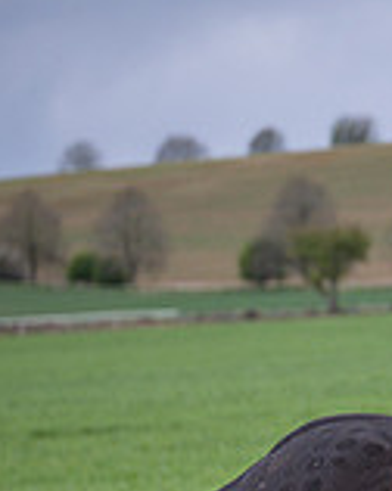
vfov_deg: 6.3
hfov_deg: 5.0
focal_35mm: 307
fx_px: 4461
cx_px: 697
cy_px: 552
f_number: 3.2
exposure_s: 1/1600
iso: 400
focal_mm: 71
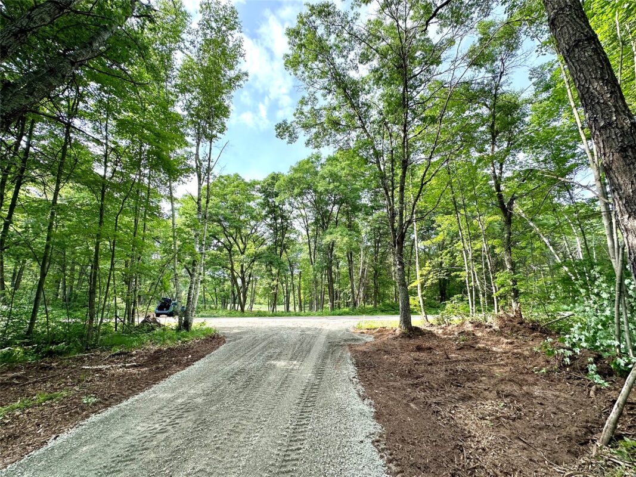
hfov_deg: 102.1
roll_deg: +1.3
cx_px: 318
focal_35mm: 14
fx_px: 257
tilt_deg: +12.0
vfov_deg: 85.7
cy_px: 238
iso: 40
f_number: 2.2
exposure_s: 1/387
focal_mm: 2.22
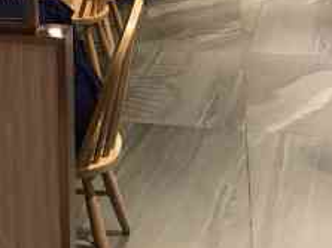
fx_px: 844
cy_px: -33
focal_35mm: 88
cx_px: -52
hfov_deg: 20.9
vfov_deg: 16.2
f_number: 1.8
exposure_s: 1/20
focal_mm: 3.99
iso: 40
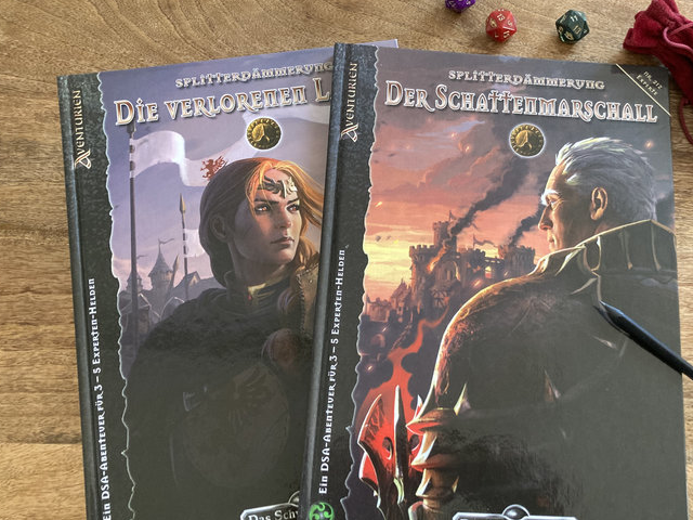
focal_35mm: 35
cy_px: 284
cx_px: 426
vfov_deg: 40.7
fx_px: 701
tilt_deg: -75.5
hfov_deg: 52.2
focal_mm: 3.99
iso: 320
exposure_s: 1/59
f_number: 1.8
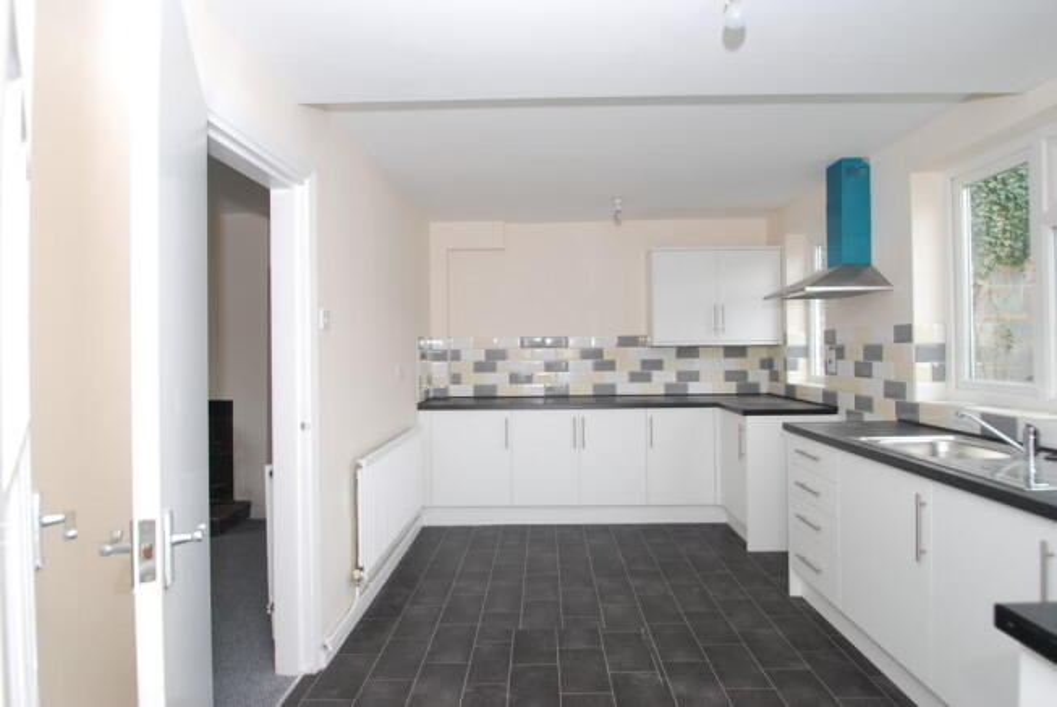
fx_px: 529
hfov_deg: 89.9
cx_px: 528
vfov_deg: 67.5
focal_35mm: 18
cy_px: 354
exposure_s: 1/60
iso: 200
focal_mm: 12
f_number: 4
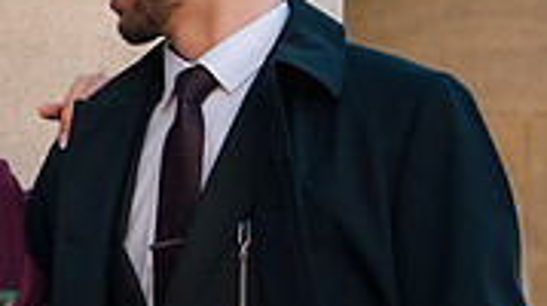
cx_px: -287
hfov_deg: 10.2
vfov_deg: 5.9
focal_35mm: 204
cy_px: 257
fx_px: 2954
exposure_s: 1/800
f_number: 2.8
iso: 200
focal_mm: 40
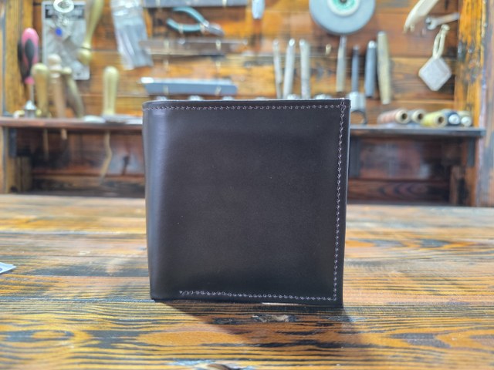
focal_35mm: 23
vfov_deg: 58.9
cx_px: 247
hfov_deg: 73.9
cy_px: 185
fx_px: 328
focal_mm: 6.3
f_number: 1.7
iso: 250
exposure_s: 1/100
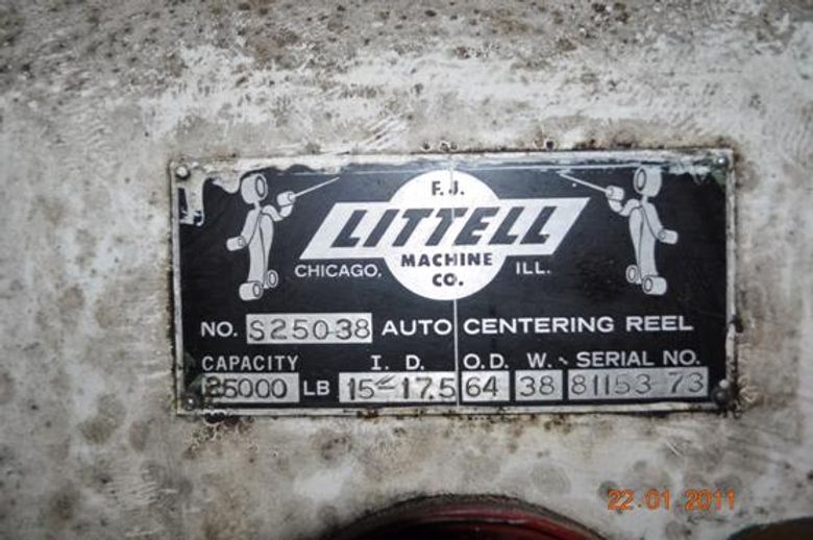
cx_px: 406
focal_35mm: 33
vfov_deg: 39.9
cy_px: 270
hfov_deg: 57.3
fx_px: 744
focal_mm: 22
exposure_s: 1/60
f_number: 3.8
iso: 200
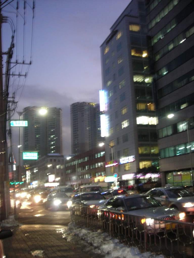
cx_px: 97
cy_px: 129
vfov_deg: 49.0
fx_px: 284
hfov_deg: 37.7
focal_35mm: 38
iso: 200
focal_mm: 6.3
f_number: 3.2
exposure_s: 1/4.3
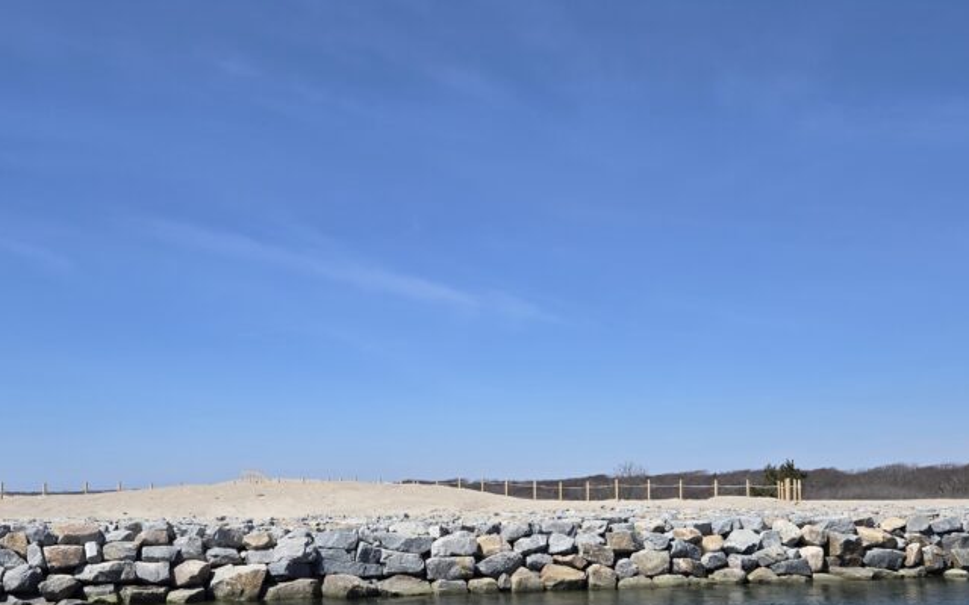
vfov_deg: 32.2
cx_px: 504
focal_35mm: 39
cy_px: 445
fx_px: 1030
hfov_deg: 50.4
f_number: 1.8
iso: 25
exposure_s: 1/3067
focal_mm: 5.4
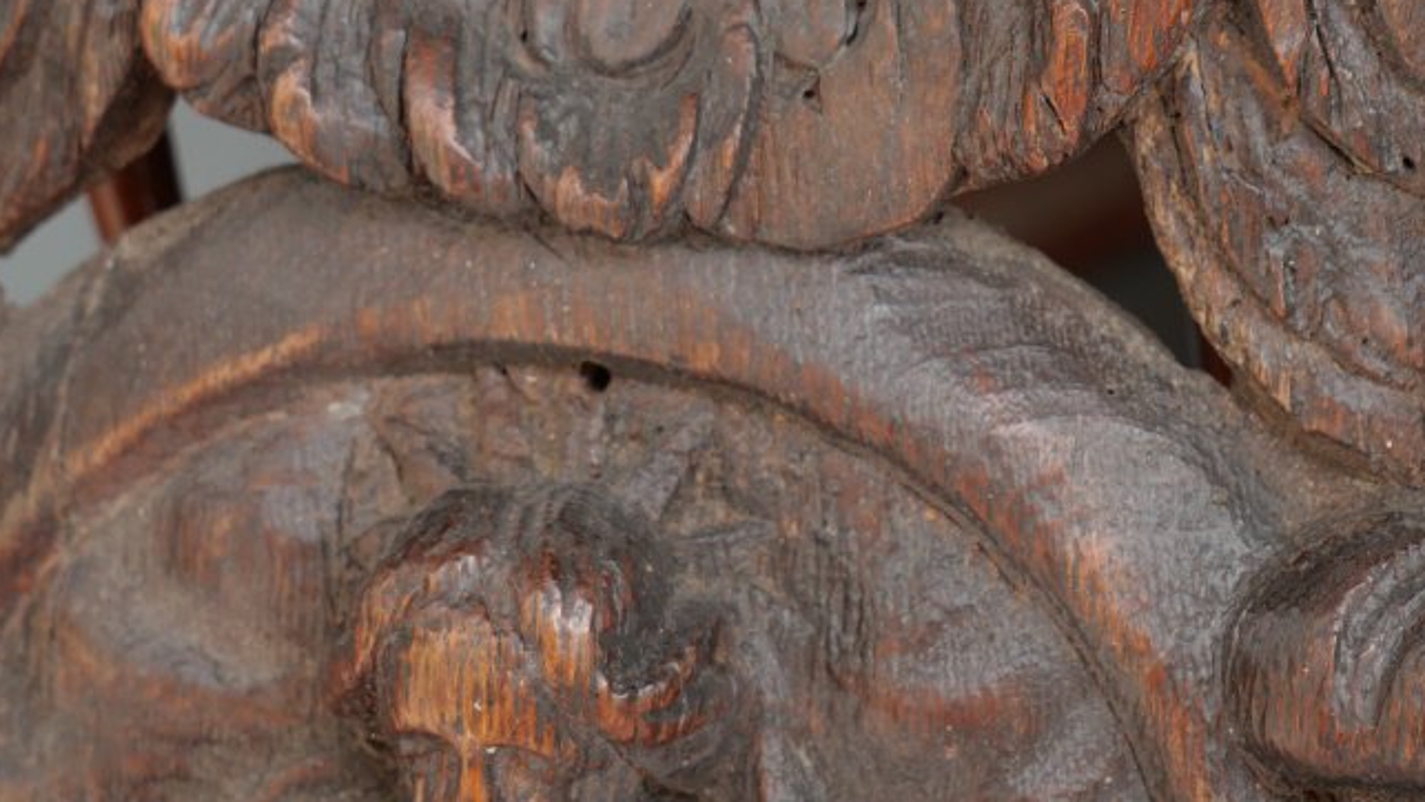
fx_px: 4611
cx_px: 629
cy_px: -135
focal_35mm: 122
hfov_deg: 17.6
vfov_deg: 9.8
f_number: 4.9
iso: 200
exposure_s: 1/60
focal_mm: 30
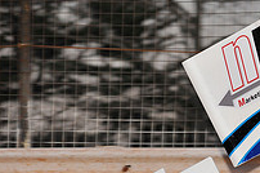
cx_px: 349
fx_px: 3519
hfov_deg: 4.2
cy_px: 143
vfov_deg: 2.8
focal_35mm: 488
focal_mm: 170
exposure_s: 1/250
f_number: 5.6
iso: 500
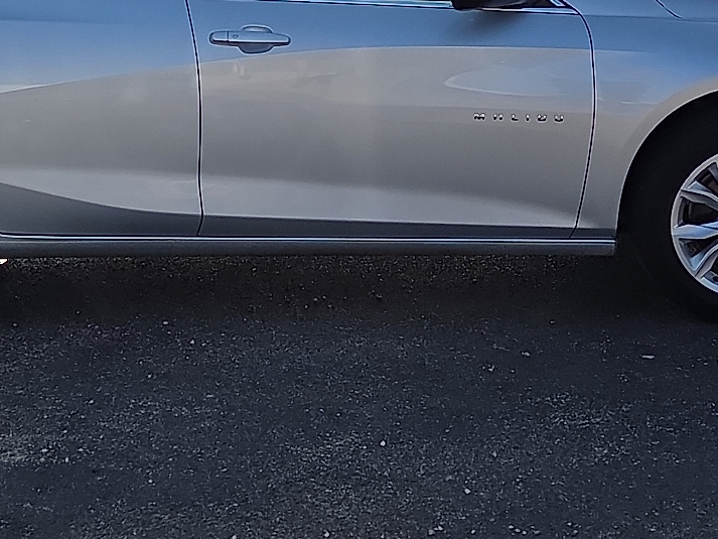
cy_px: 91
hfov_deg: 23.5
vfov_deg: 17.6
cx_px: 250
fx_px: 1722
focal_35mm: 83
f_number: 1.8
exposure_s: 1/3333
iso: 25
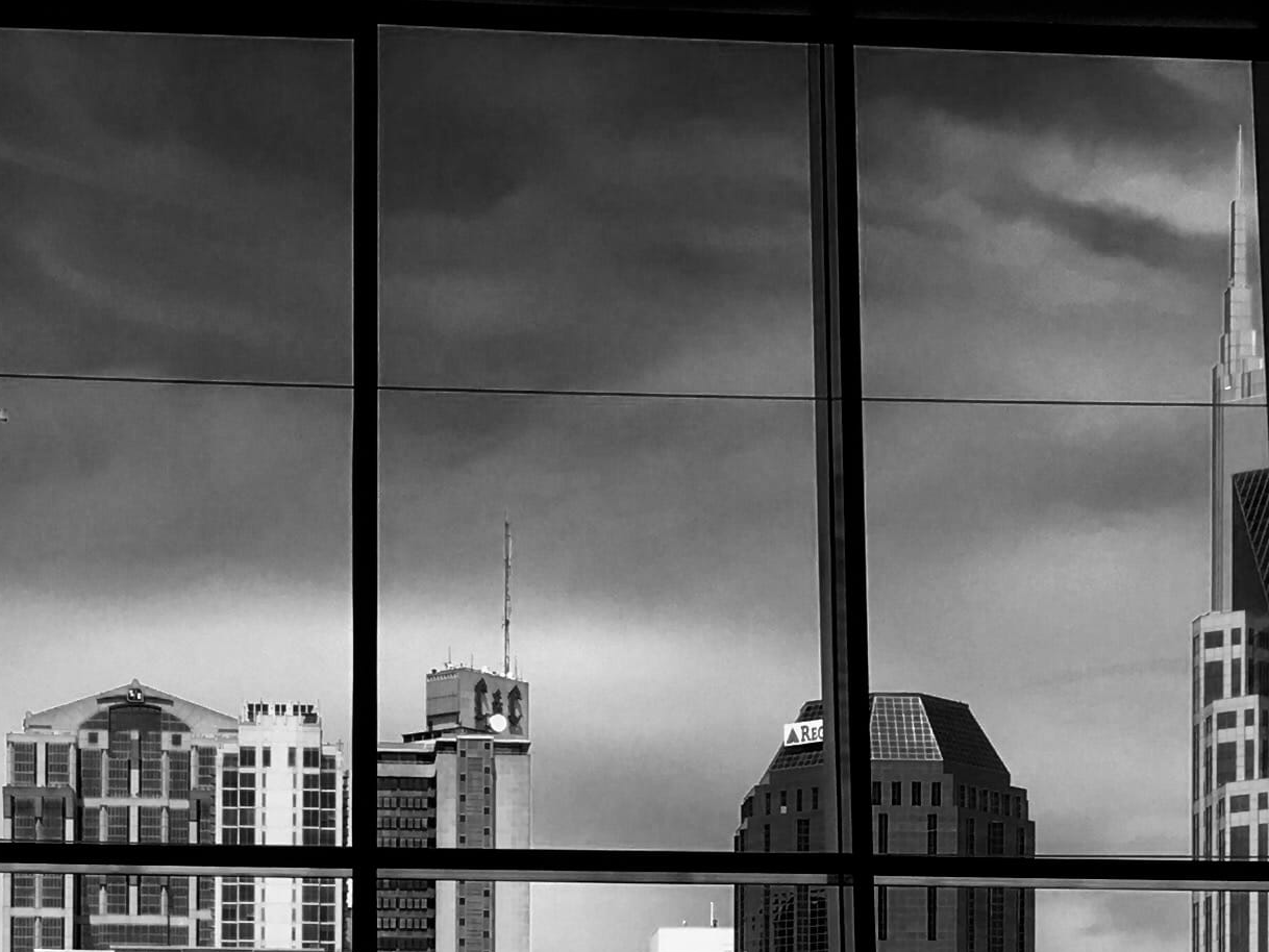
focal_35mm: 96
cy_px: 1199
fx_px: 3520
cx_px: 636
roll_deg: +0.6
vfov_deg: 14.8
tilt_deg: +3.0
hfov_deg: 20.4
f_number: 2.2
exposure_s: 1/725
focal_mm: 4.15
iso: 25
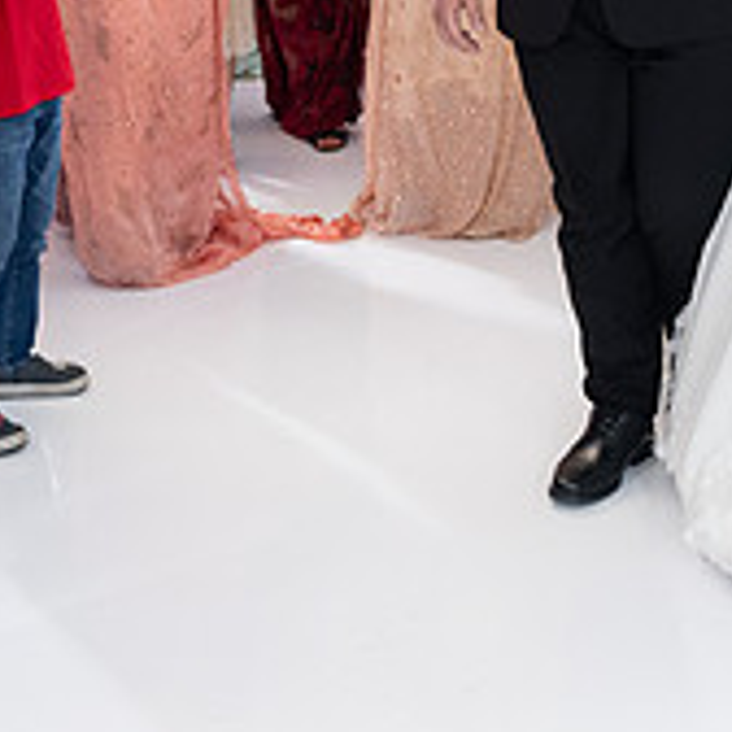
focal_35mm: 82
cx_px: 706
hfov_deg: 20.6
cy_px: 37
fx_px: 1962
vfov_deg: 20.6
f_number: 2.8
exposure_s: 1/160
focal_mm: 28
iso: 800
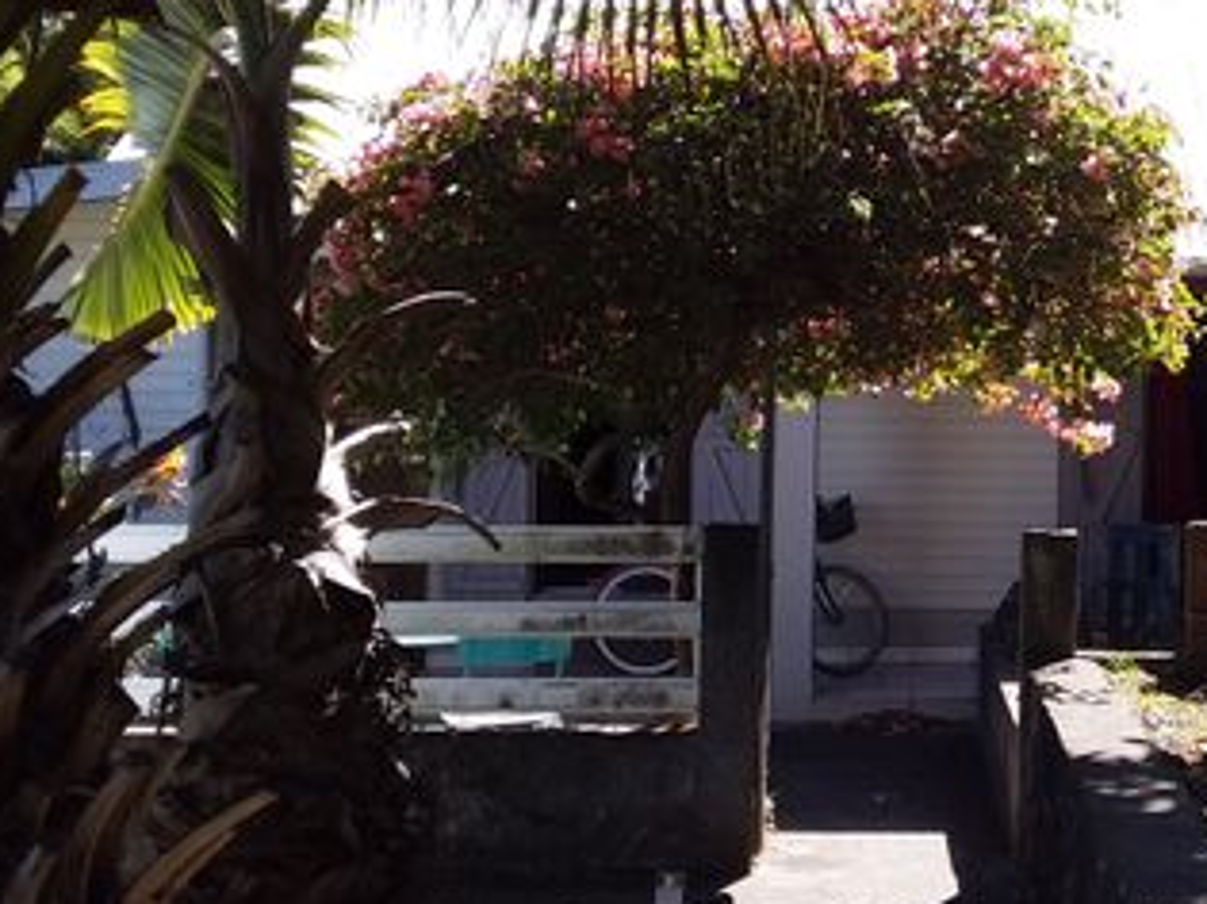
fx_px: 2056
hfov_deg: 31.7
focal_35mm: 59
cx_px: 1000
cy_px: 372
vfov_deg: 24.8
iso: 40
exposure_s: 1/383
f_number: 2.2
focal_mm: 3.3
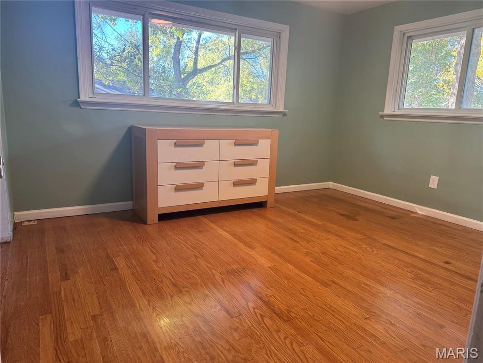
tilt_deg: -11.8
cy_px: 182
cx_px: 242
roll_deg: -2.6
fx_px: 335
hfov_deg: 71.6
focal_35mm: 24
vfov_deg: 56.8
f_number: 1.78
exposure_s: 1/60
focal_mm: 6.76
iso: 125
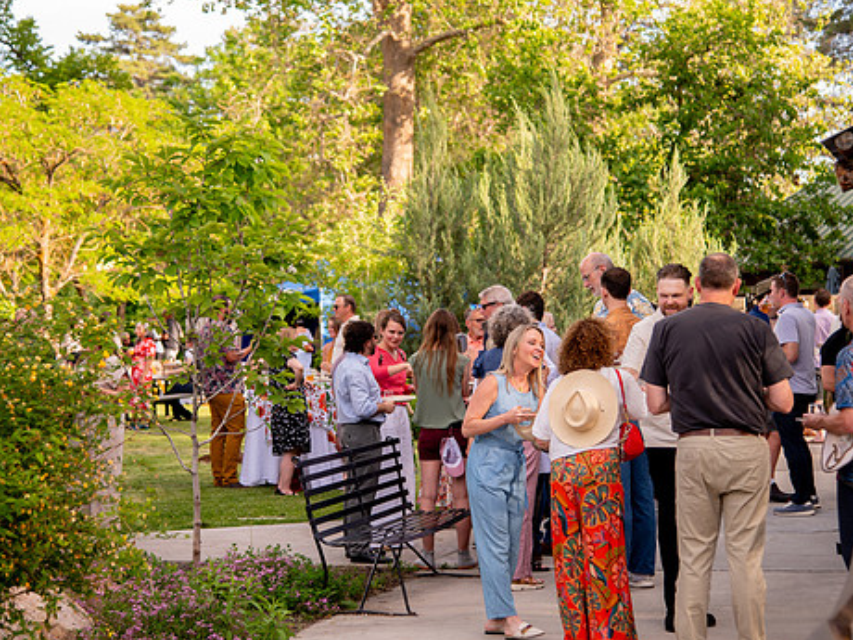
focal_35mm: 82
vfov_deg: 18.0
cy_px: 325
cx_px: 402
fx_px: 2021
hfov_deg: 23.8
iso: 400
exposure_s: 1/400
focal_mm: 66
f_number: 4
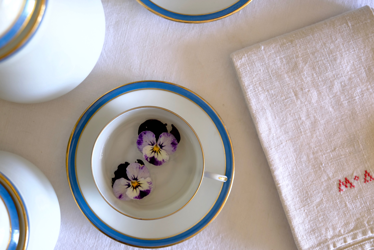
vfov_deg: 23.0
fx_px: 613
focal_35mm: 59
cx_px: 187
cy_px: 125
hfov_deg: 33.9
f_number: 4
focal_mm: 39
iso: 500
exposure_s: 1/60
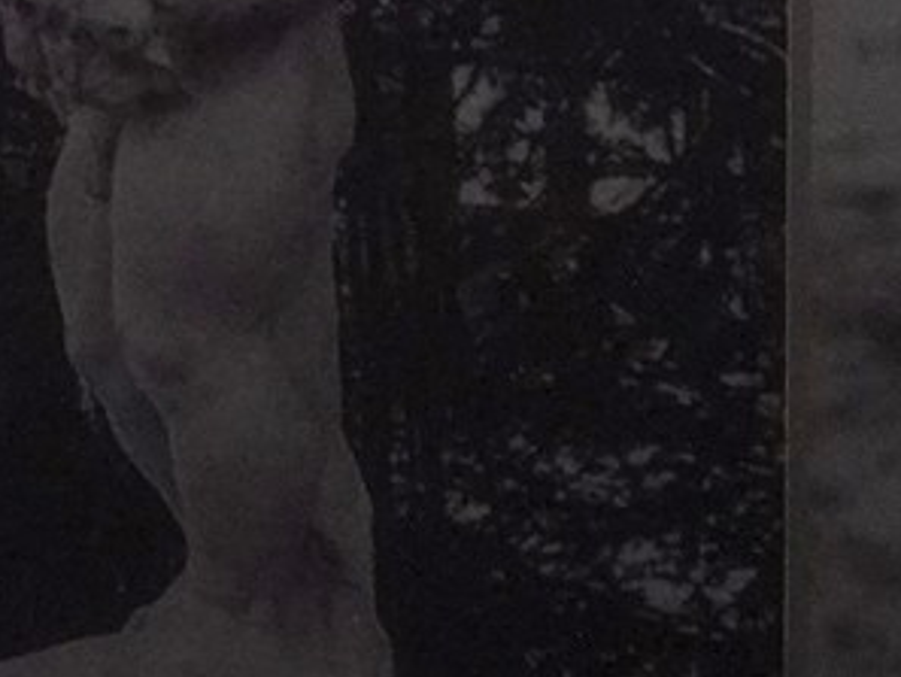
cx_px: -1129
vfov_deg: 7.6
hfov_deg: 9.3
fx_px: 5052
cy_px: -237
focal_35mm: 194
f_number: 5.6
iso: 8000
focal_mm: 30
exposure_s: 1/100
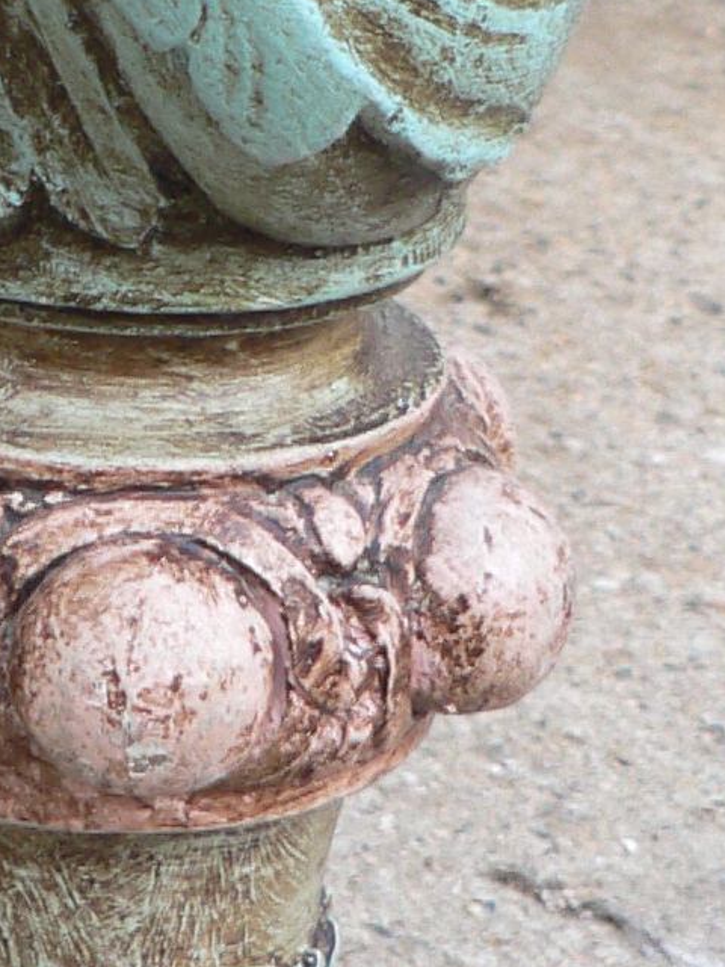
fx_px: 4021
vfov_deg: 13.5
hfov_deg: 10.1
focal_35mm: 144
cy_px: 12
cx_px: -230
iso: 80
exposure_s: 1/40
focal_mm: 6
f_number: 2.8
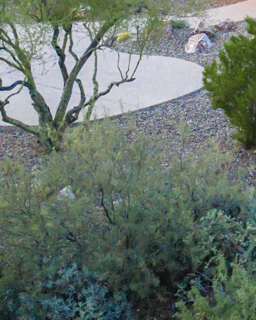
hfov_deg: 11.4
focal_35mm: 129
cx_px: 408
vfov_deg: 13.9
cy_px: -172
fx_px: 1221
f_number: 2.8
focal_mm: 10.26
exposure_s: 1/30
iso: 200
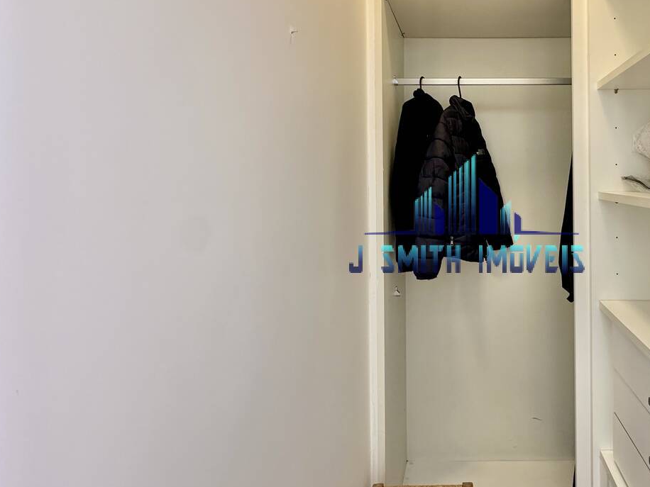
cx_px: 466
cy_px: 206
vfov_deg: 60.8
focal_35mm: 22
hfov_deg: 72.4
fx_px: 413
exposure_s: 1/60
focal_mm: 2.22
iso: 200
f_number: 2.2
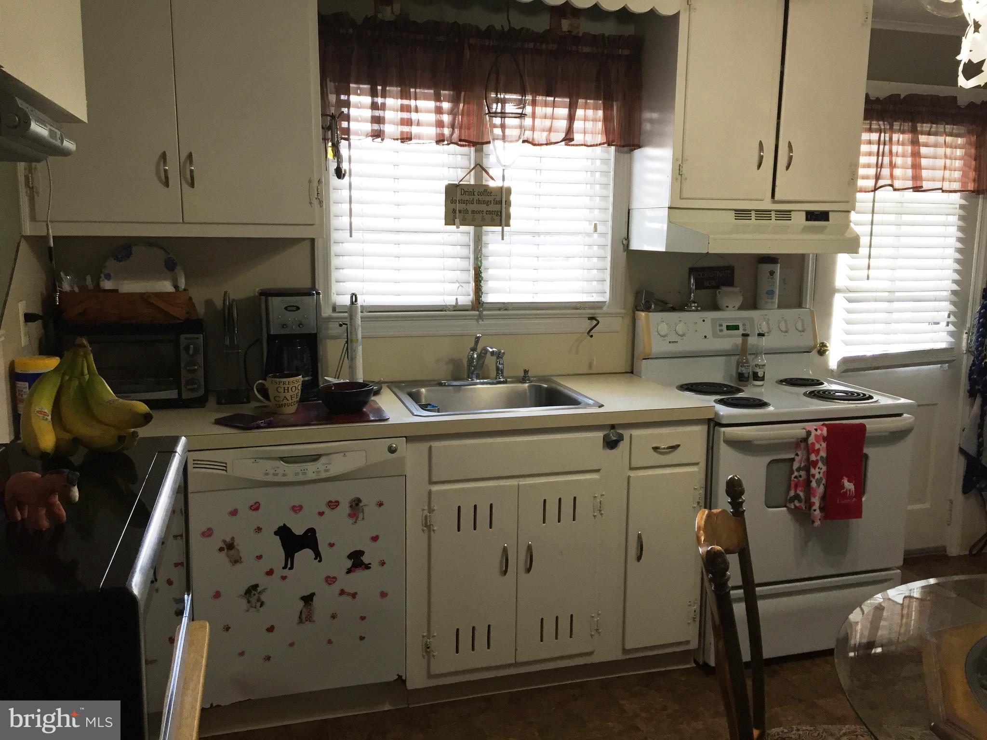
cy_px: 370
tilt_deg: -9.1
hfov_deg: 61.7
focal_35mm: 29
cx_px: 494
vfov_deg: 48.2
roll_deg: -0.3
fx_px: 827
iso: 40
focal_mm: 4.15
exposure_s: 1/30
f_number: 2.2
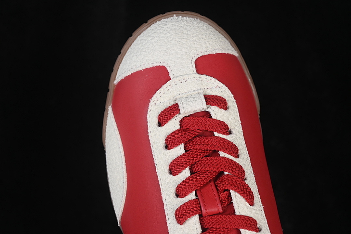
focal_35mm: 75
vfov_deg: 18.2
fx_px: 731
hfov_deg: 27.0
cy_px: 117
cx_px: 176
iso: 160
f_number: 7.1
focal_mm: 50
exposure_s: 1/80
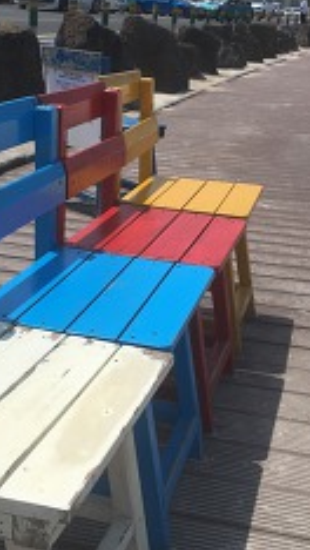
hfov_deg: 22.3
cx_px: 176
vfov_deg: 38.5
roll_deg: -6.0
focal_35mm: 54
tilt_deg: -19.5
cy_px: 266
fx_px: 787
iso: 25
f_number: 2.2
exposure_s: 1/3846
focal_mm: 4.15
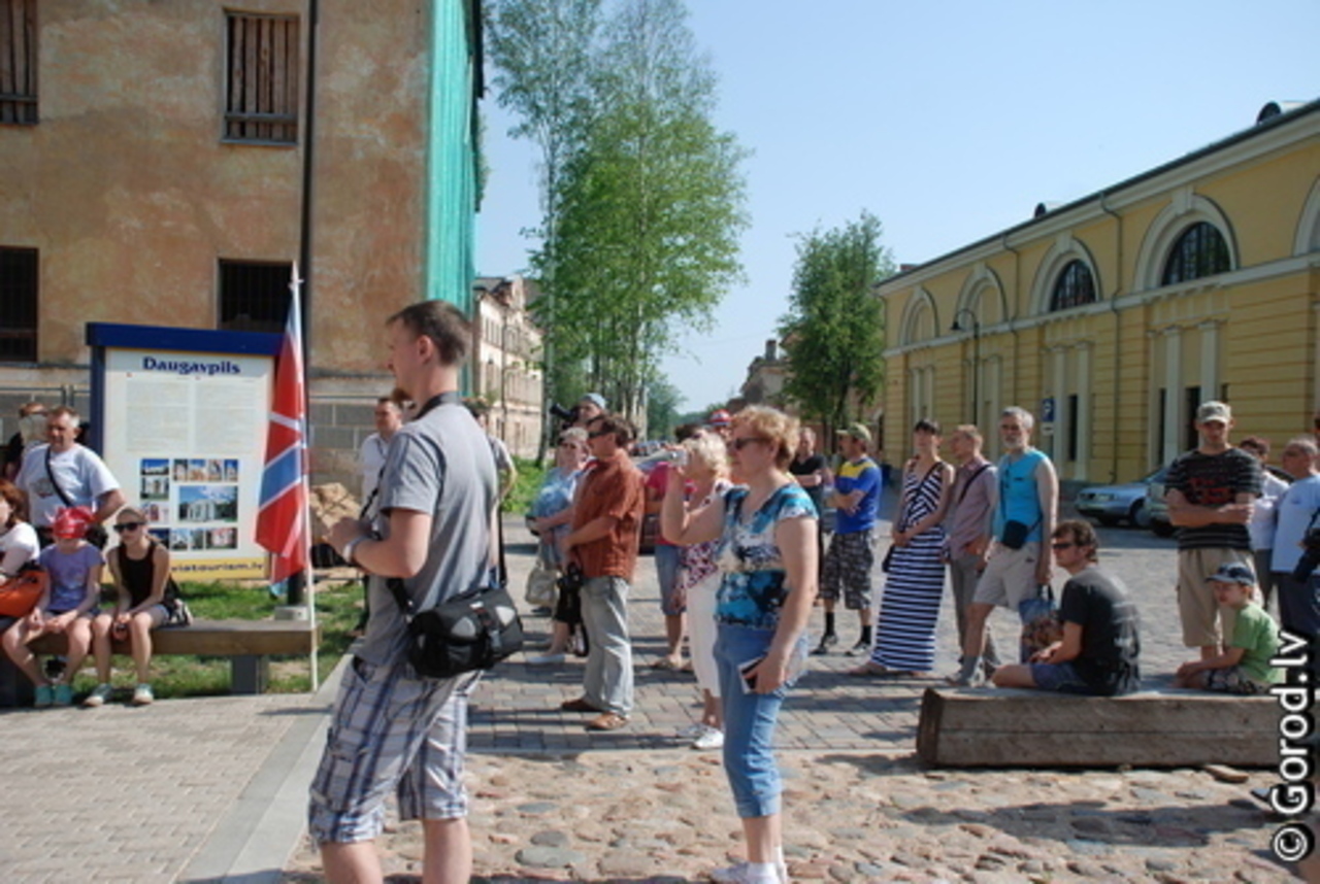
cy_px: 442
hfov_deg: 57.1
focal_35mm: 33
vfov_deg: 40.1
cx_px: 660
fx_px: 1212
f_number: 4
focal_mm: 22
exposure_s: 1/1000
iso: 200
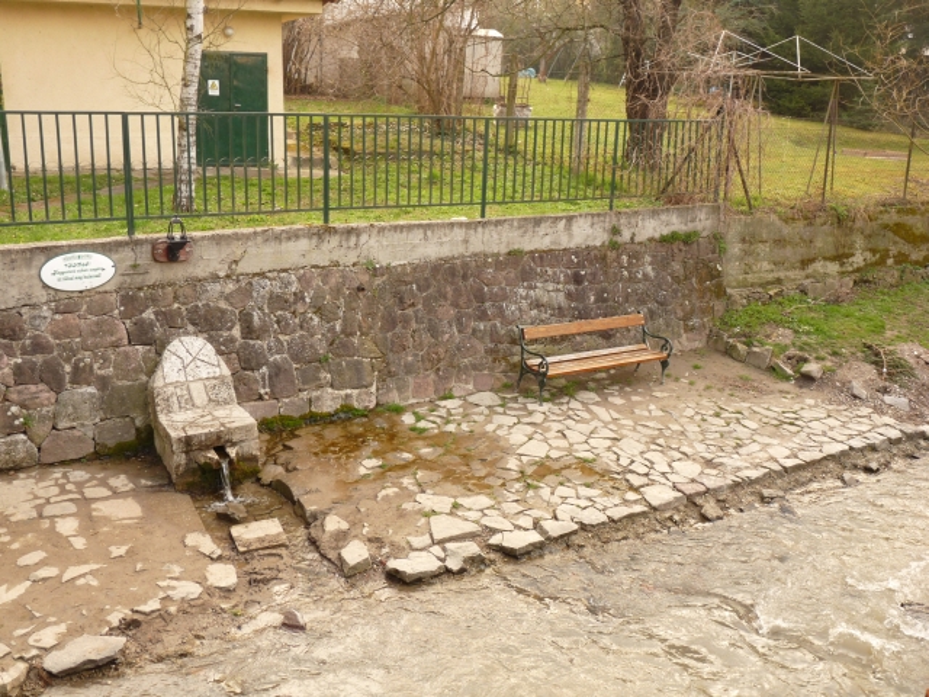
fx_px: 859
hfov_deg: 56.8
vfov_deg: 44.2
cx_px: 464
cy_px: 348
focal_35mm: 32
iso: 100
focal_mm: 5.6
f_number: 3
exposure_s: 1/50
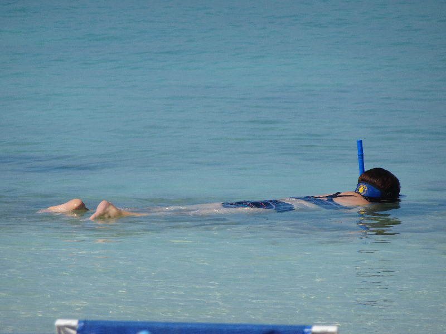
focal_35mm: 484
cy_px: 167
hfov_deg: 4.1
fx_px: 6236
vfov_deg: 3.1
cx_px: 223
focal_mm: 82.69
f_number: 6.3
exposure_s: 1/640
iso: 80
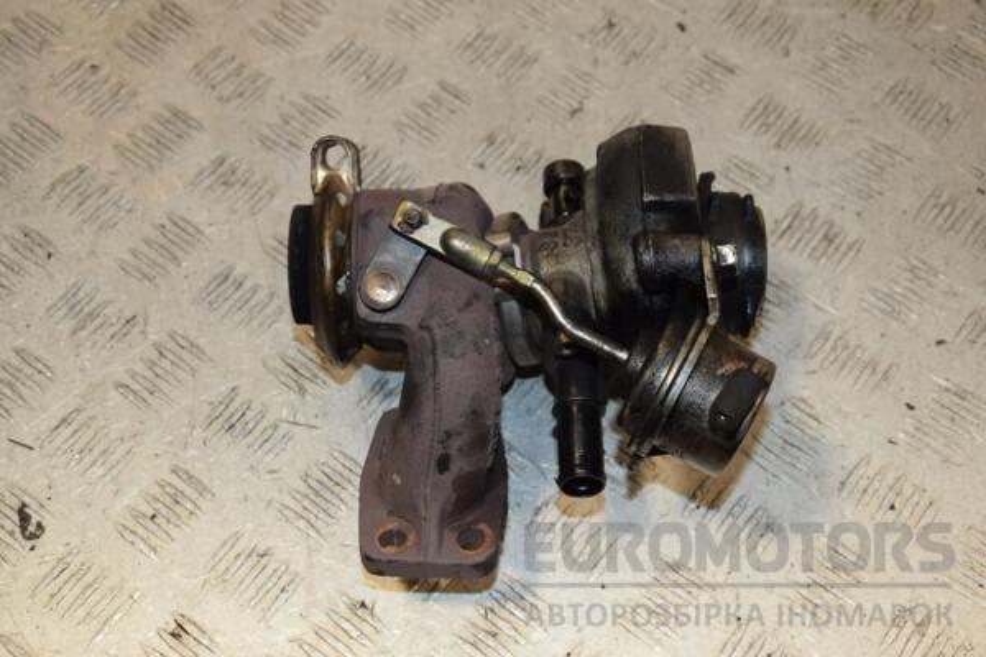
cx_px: 493
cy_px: 328
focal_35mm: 52
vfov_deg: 25.8
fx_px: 1438
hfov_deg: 37.9
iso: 800
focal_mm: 35
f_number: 7.1
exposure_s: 1/200
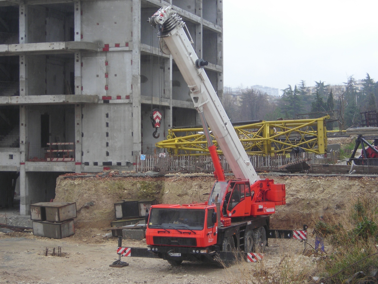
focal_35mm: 77
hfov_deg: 25.3
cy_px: 142
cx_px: 189
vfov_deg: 19.1
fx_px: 841
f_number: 4.2
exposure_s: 1/31.4
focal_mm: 12.7
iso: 50
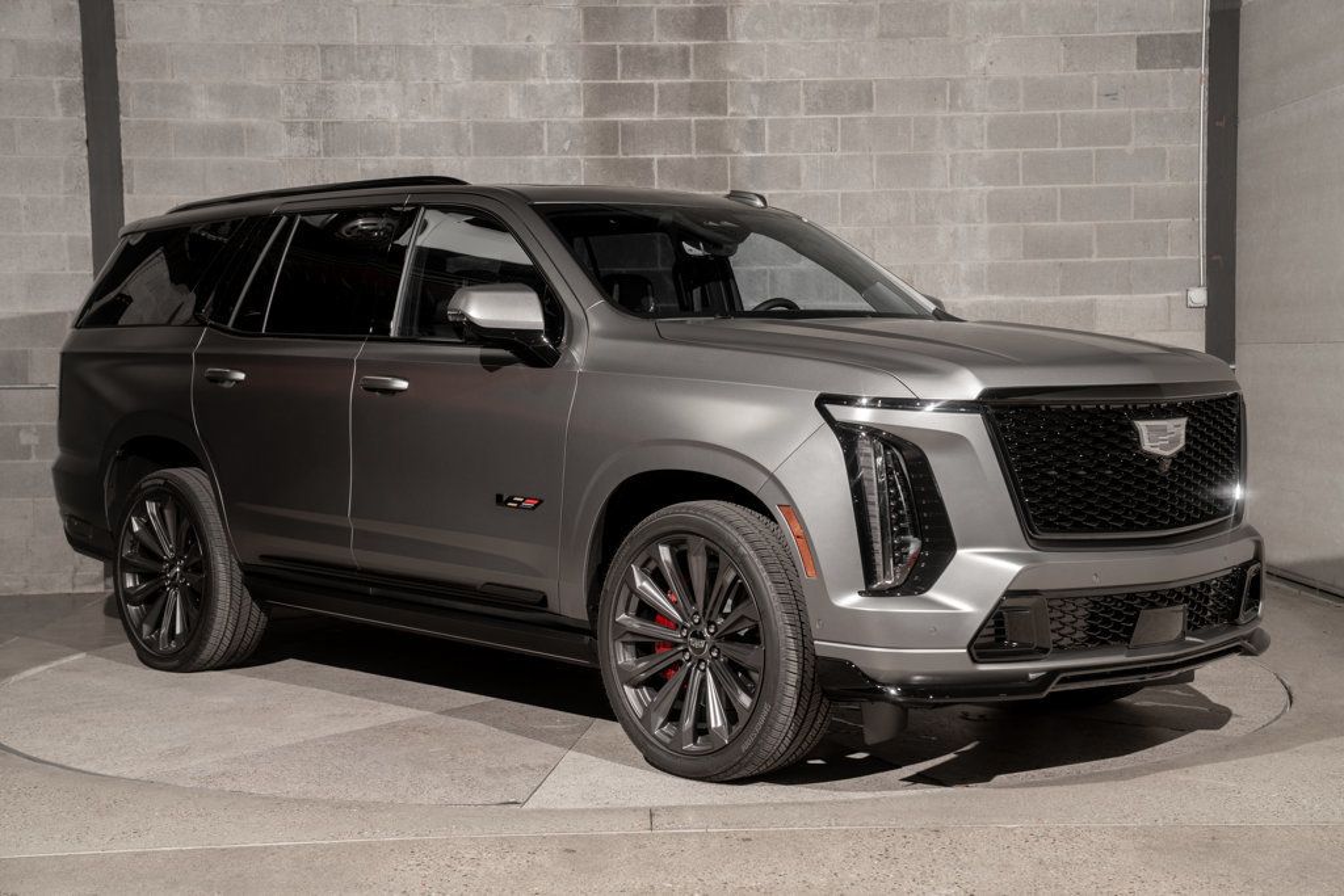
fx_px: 2016
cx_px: 672
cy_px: 448
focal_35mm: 54
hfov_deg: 36.9
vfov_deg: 25.1
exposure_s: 1/50
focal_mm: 54
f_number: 5
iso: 250
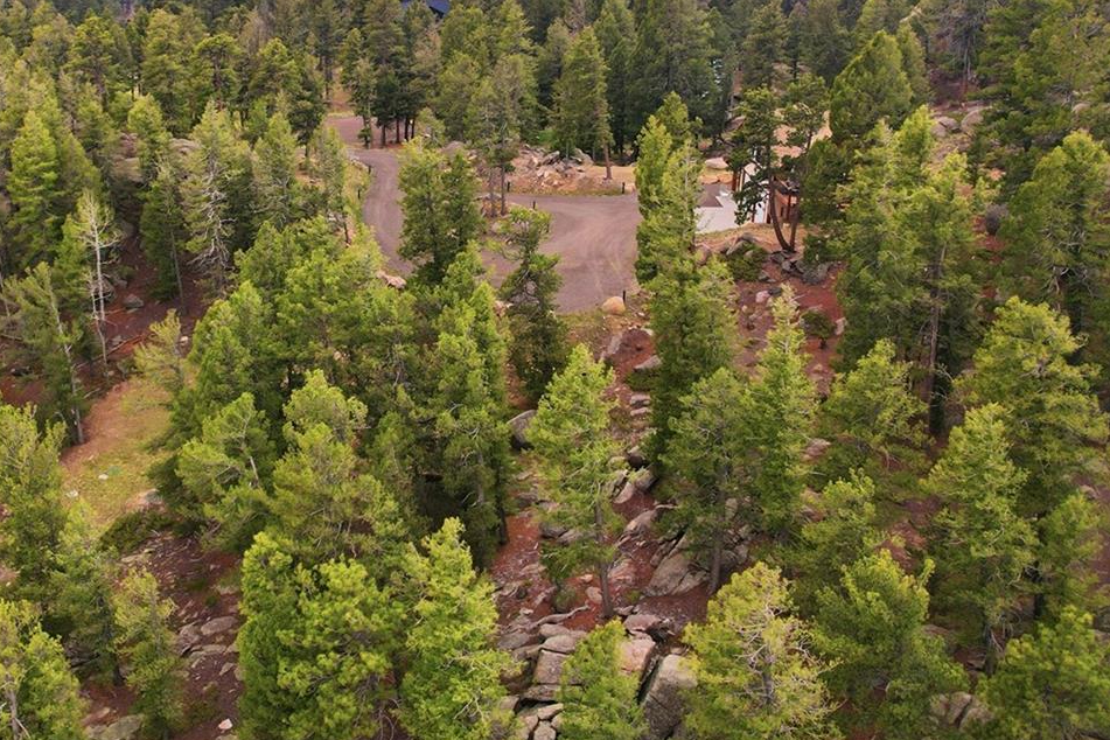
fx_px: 1141
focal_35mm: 37
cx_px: 407
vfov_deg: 35.5
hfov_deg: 51.3
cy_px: 229
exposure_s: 1/120
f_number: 2.8
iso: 100
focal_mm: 8.4
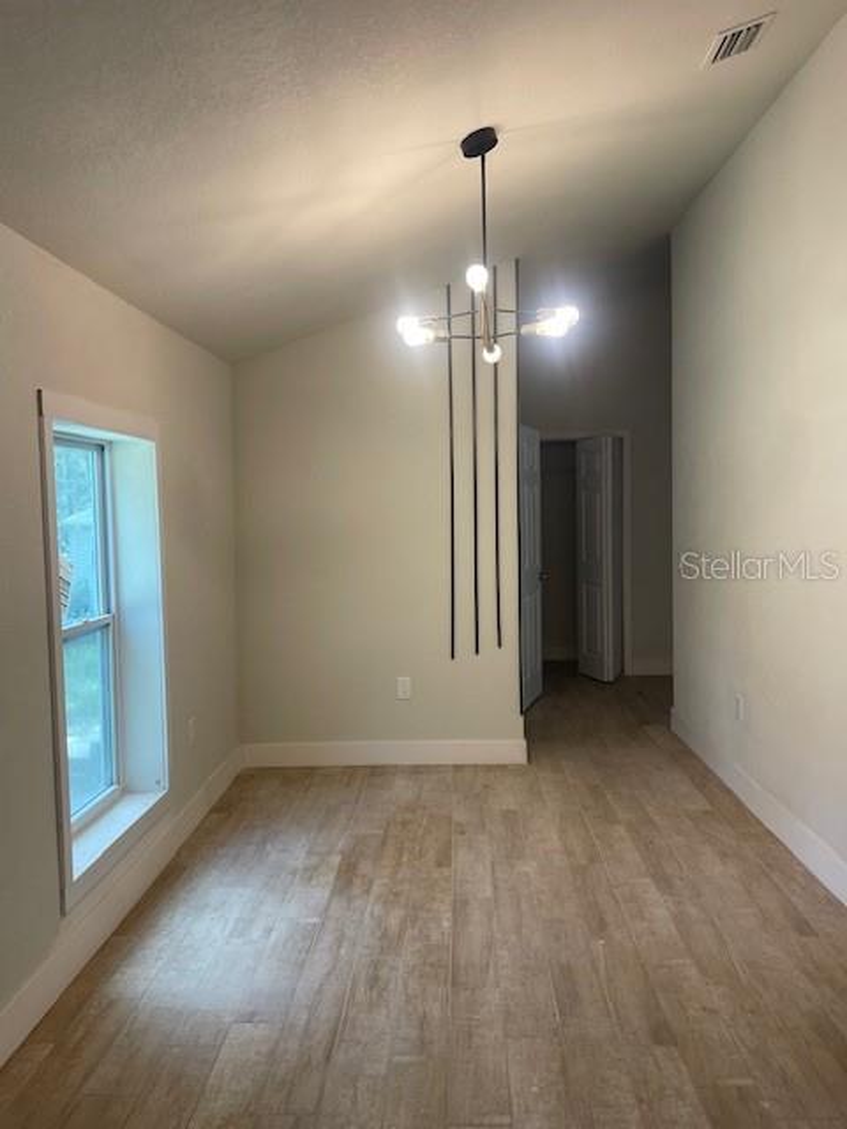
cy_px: 564
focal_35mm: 26
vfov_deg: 67.3
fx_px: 848
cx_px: 424
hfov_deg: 53.1
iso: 80
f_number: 1.6
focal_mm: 4.2
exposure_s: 1/120
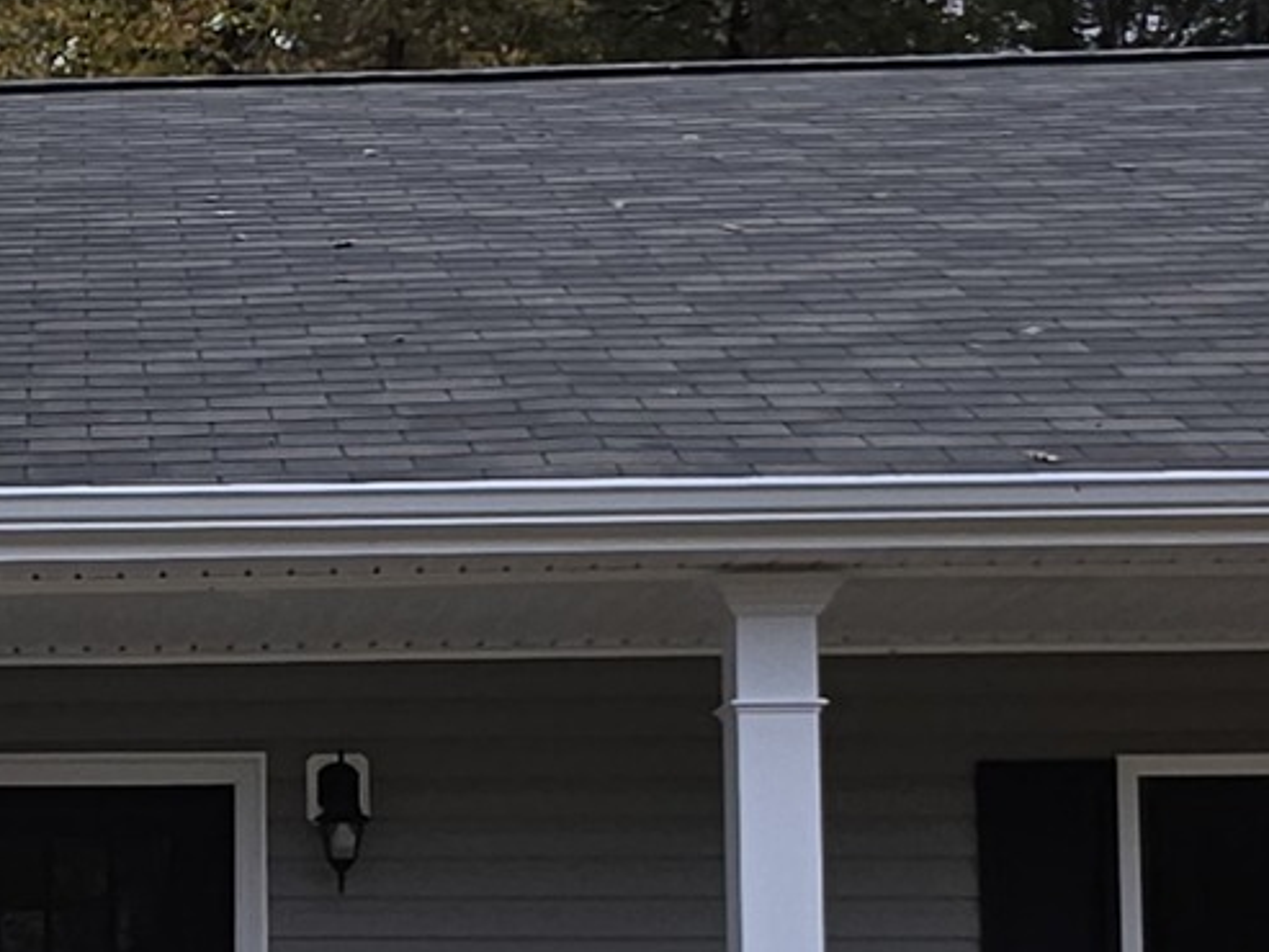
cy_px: 810
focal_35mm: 81
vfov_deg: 18.0
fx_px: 2970
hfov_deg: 22.4
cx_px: -229
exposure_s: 1/295
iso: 20
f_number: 1.9
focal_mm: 2.2
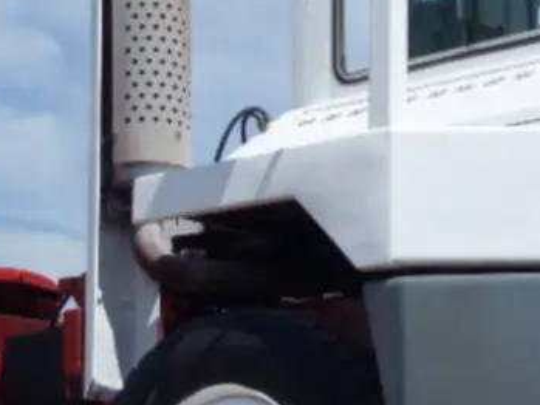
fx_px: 1342
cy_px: 149
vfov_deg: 17.2
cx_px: 314
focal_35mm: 86
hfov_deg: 22.7
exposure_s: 1/100
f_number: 13
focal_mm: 7.28
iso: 80
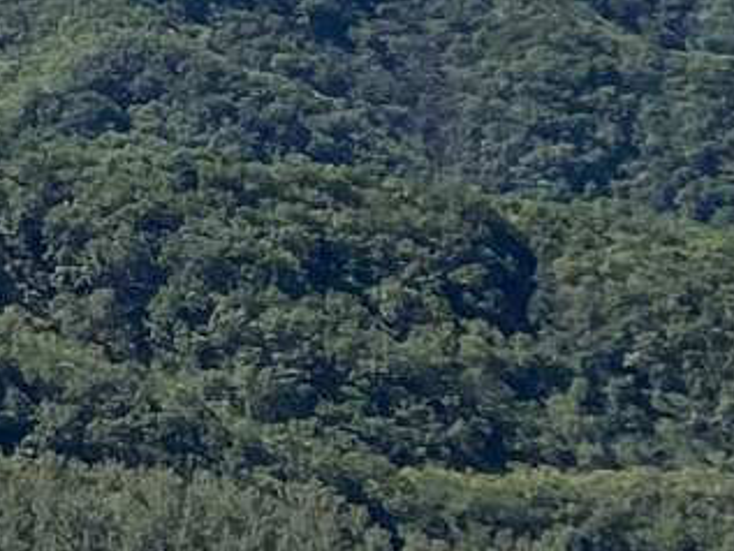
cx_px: -1575
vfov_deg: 8.2
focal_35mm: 168
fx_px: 3564
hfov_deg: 9.1
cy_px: -706
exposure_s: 1/3731
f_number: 1.8
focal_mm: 4.25
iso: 32
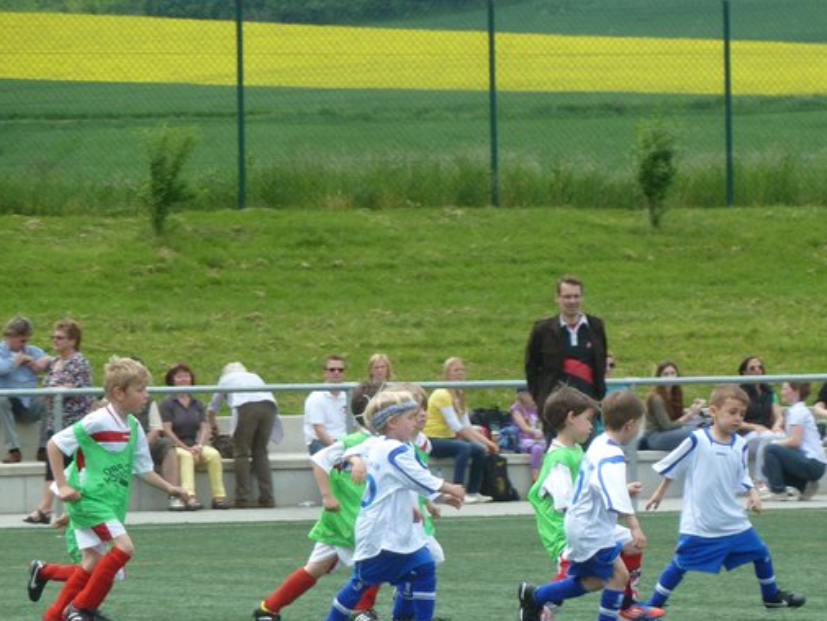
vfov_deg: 3.9
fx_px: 9200
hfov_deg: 5.1
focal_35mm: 385
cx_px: 385
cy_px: 401
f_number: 4.8
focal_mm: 45.7
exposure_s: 1/400
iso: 160
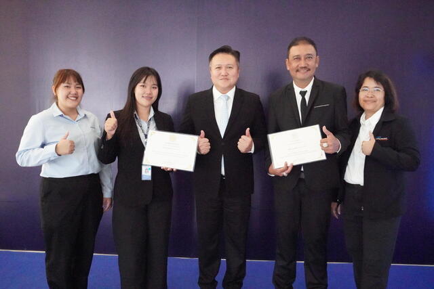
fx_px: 380
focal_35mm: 32
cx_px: 217
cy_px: 144
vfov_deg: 41.7
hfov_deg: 59.5
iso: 20000
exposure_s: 1/320
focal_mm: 21
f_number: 6.3
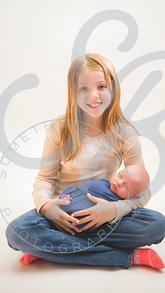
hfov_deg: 20.8
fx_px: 450
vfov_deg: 36.0
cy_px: 131
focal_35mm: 58
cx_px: 95
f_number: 2.8
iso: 250
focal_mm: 50
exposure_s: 1/125
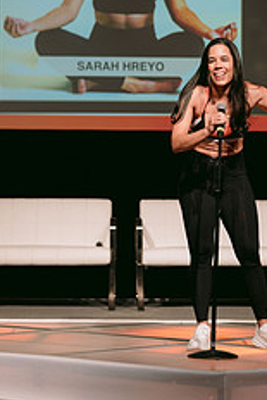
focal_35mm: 165
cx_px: 214
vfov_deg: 12.4
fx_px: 1833
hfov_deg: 8.3
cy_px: 102
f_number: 2.8
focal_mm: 85
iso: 400
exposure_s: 1/250
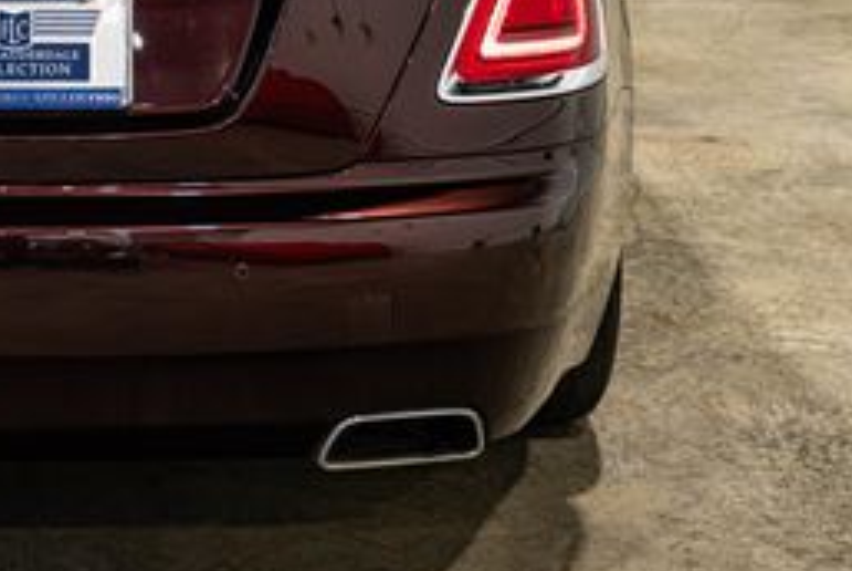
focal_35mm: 120
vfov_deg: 11.3
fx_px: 2843
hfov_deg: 16.7
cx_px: 3
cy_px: -43
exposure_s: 1/80
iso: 1250
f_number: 4
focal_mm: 46
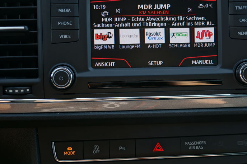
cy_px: 51
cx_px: 148
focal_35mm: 67
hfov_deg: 30.0
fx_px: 459
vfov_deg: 20.2
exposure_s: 1/160
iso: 200
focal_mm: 30
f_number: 4
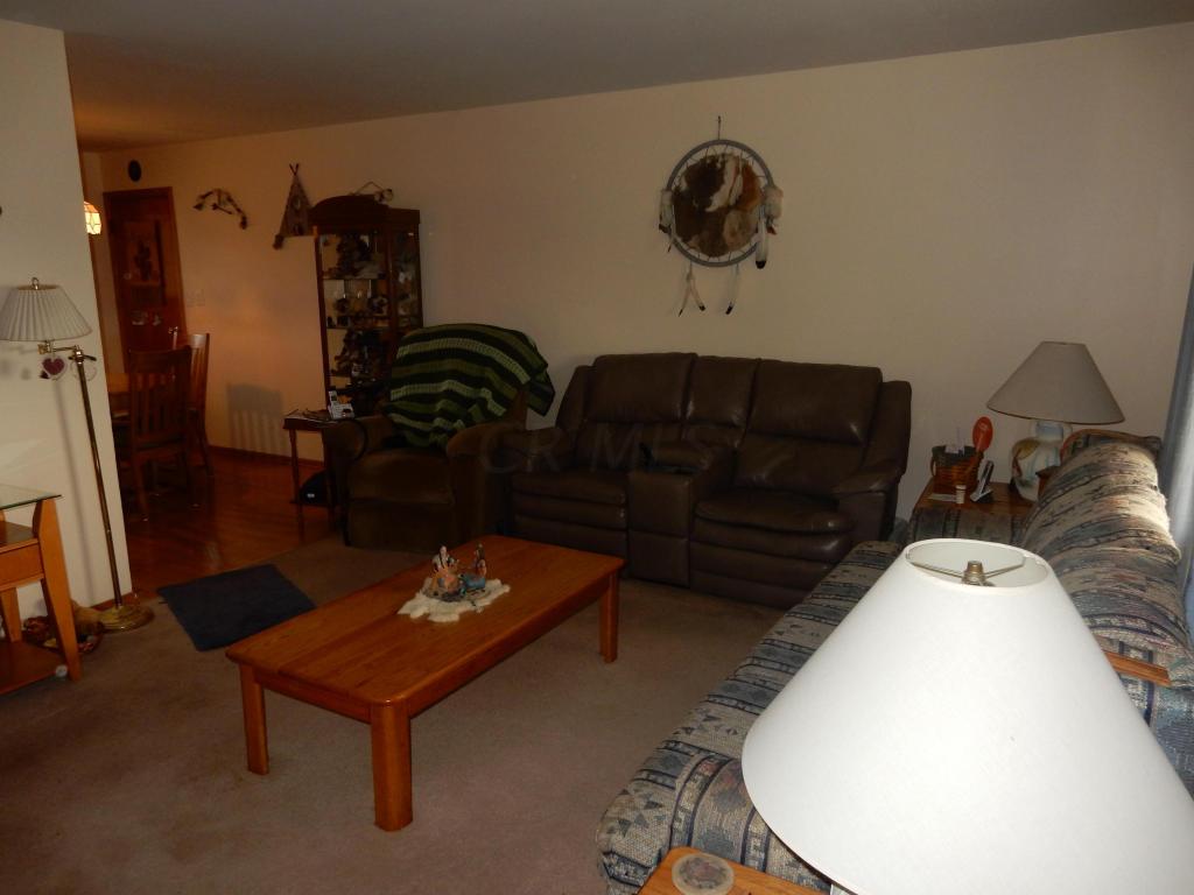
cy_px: 448
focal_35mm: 25
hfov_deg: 69.4
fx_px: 862
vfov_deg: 54.9
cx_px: 597
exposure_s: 1/30
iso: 200
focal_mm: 4.5
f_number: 3.7
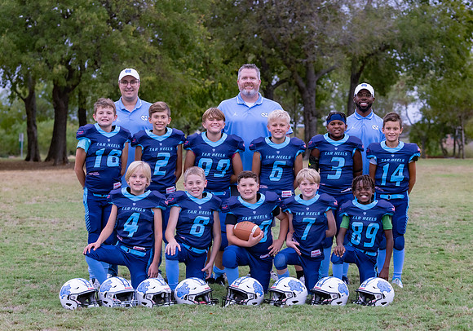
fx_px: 1281
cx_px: 261
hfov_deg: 20.9
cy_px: 160
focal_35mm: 96
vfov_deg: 14.7
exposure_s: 1/320
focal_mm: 77
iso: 1600
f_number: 4
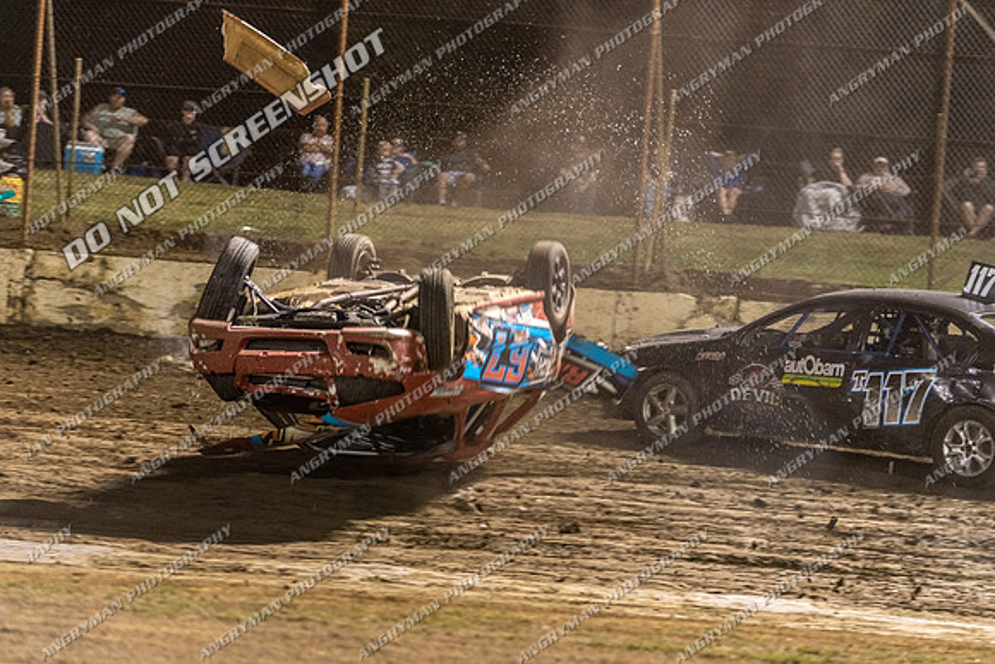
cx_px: 498
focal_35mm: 115
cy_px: 332
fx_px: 3179
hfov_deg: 17.8
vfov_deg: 11.9
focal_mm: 115
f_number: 2.8
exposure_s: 1/160
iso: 1600
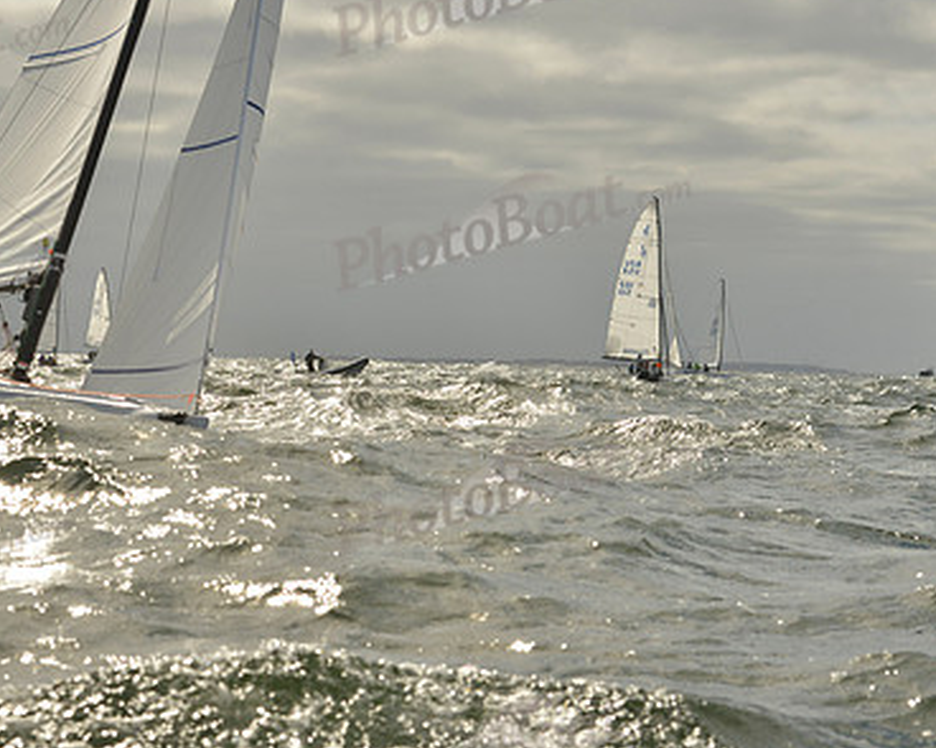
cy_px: 393
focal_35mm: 111
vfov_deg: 13.9
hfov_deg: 17.2
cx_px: 203
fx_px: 3073
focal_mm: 75
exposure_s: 1/3200
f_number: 9
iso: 400
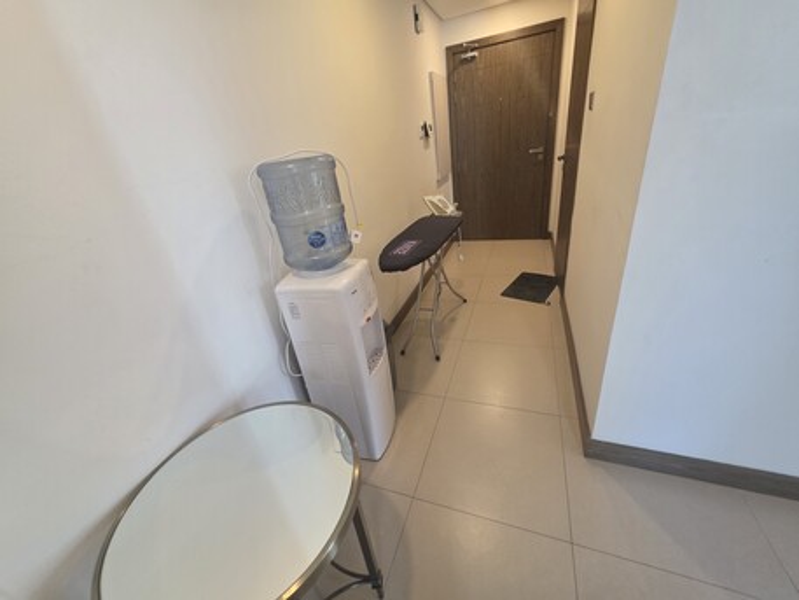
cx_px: 400
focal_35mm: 13
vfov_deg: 89.9
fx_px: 300
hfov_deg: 106.2
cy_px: 300
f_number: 1.9
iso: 320
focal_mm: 2.2
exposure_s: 1/50
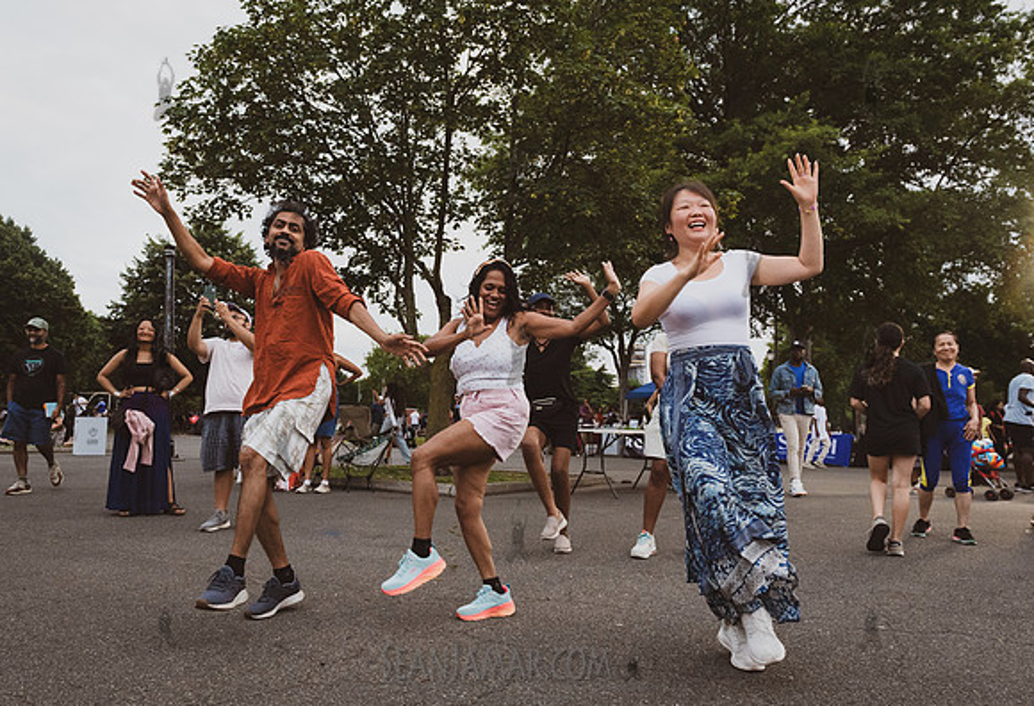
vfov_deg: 48.4
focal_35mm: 27
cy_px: 350
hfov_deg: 66.6
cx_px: 495
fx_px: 786
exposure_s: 1/400
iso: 4000
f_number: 4.5
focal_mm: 24
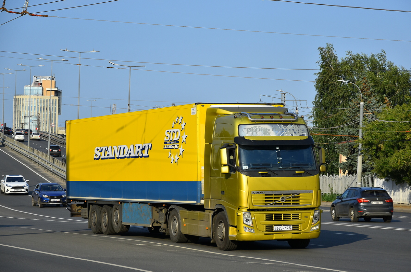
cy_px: 136
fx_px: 1368
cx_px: 206
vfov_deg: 11.4
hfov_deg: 17.1
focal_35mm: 120
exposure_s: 1/800
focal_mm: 80
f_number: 5.3
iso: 100
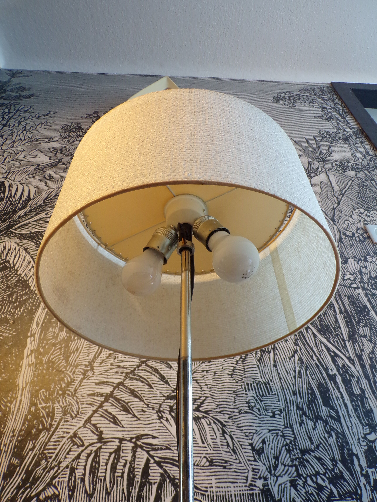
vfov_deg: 71.6
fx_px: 349
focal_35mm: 24
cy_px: 251
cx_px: 188
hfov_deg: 56.8
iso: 200
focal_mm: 4.3
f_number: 3
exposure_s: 1/20
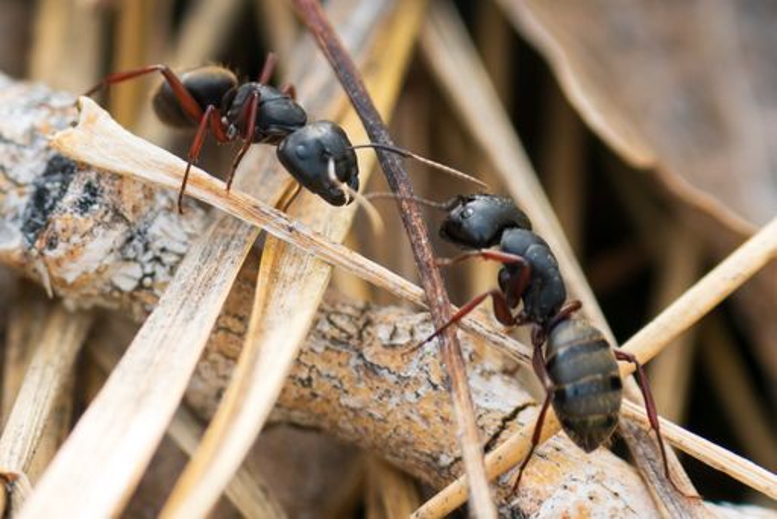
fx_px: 4319
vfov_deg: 6.9
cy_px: 260
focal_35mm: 200
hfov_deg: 10.3
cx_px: 388
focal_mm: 200
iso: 400
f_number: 5
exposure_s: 1/160
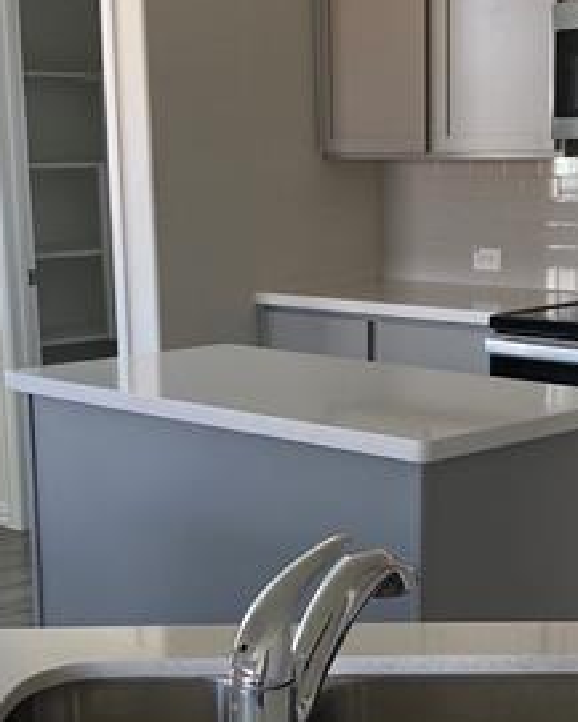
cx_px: 384
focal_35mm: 72
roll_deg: +0.1
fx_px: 1539
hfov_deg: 21.2
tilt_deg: -10.3
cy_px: 458
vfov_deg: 26.3
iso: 125
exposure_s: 1/120
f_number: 1.8
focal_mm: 4.25
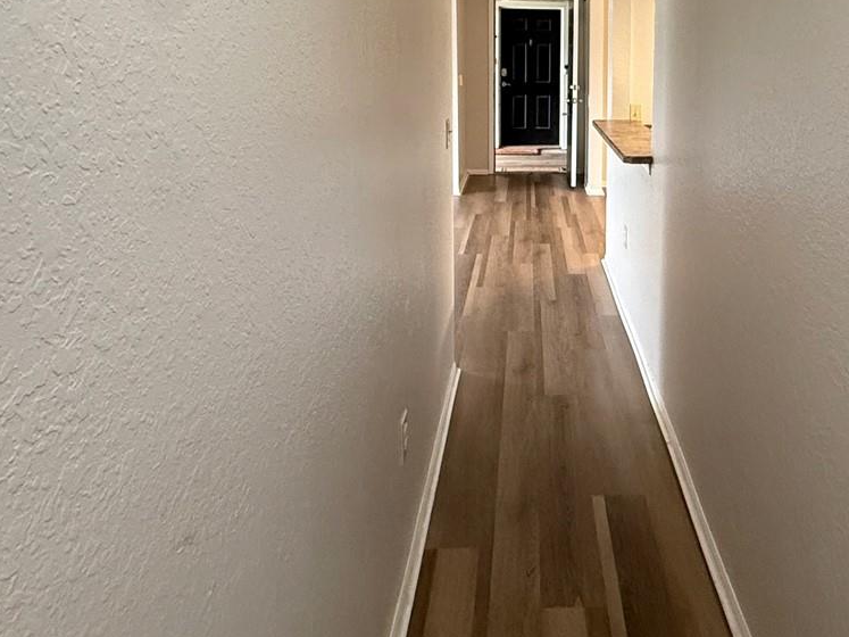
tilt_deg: -5.2
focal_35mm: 30
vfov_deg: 44.4
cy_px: 122
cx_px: 558
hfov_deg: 58.8
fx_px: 736
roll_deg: -0.9
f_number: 2.2
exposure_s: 1/60
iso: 500
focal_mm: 2.22
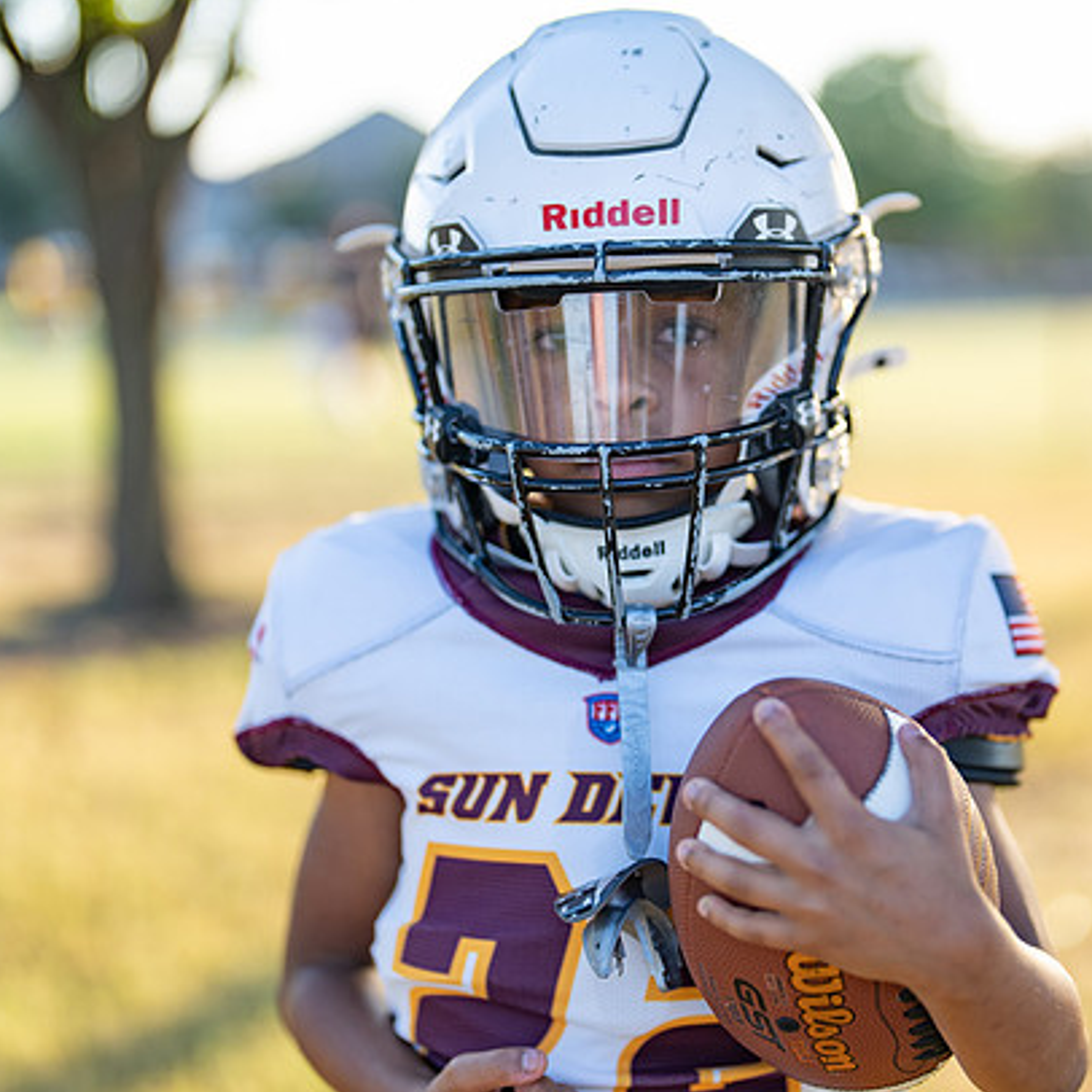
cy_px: 551
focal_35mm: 65
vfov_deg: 26.5
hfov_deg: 26.4
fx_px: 2320
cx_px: 699
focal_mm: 50
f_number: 1.2
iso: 100
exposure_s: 1/1000
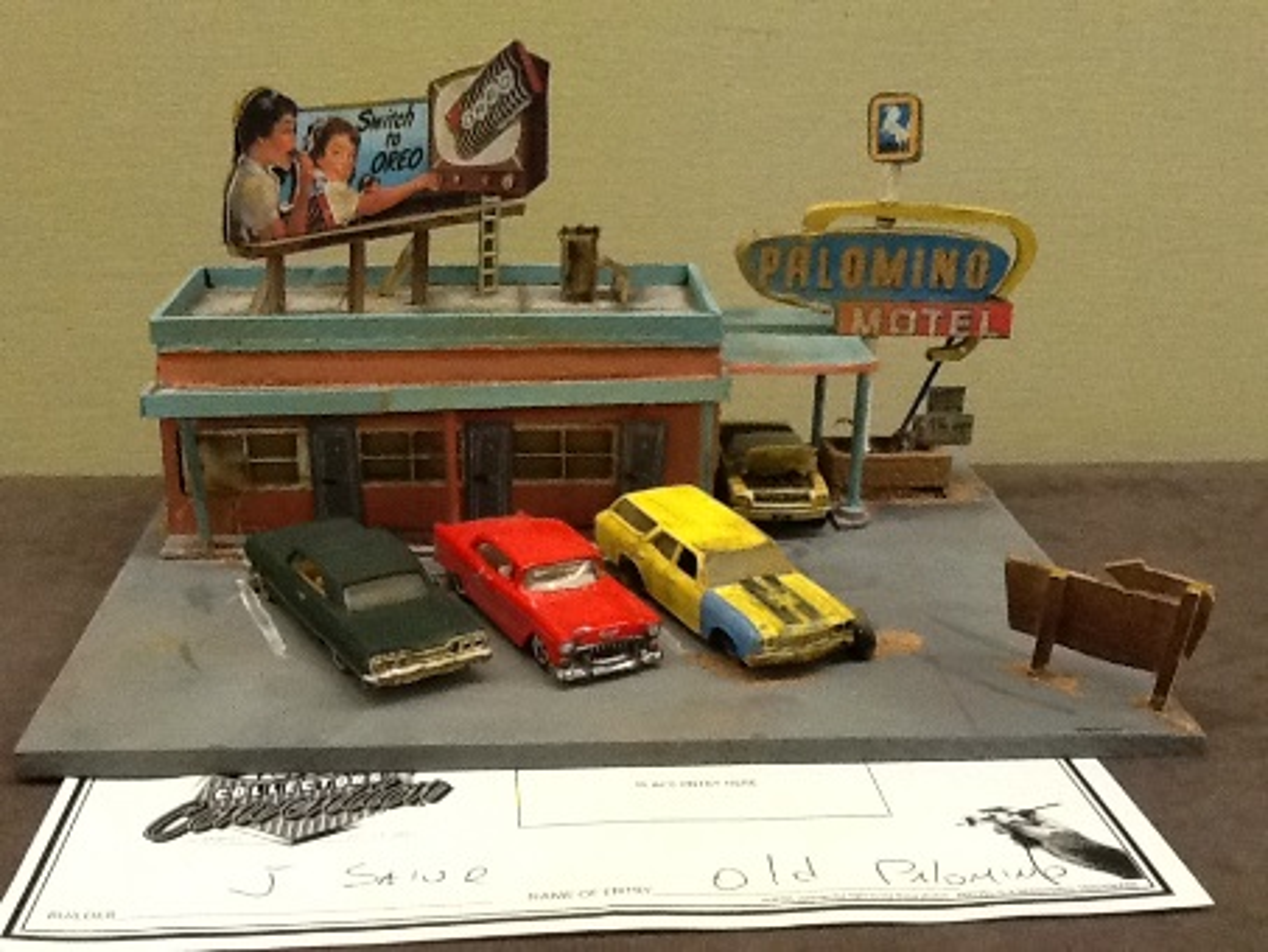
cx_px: 634
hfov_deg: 42.9
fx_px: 1612
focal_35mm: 44
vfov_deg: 32.9
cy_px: 476
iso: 250
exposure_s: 1/30
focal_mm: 2.03
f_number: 2.4
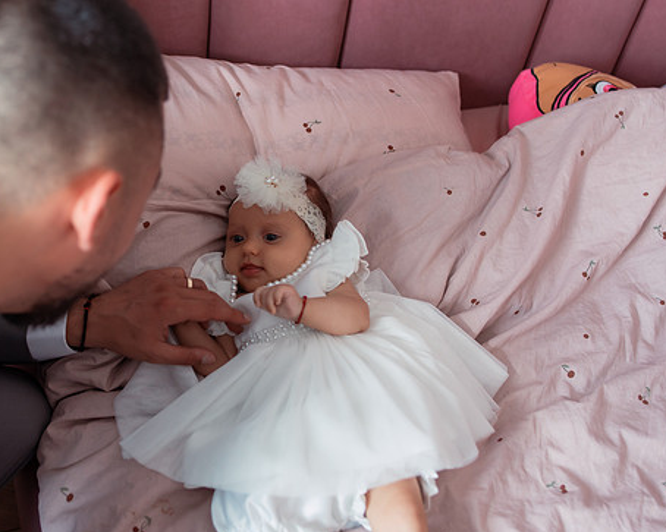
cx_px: 255
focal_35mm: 42
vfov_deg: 35.7
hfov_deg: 43.5
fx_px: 828
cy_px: 260
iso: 640
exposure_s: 1/200
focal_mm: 35
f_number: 3.2
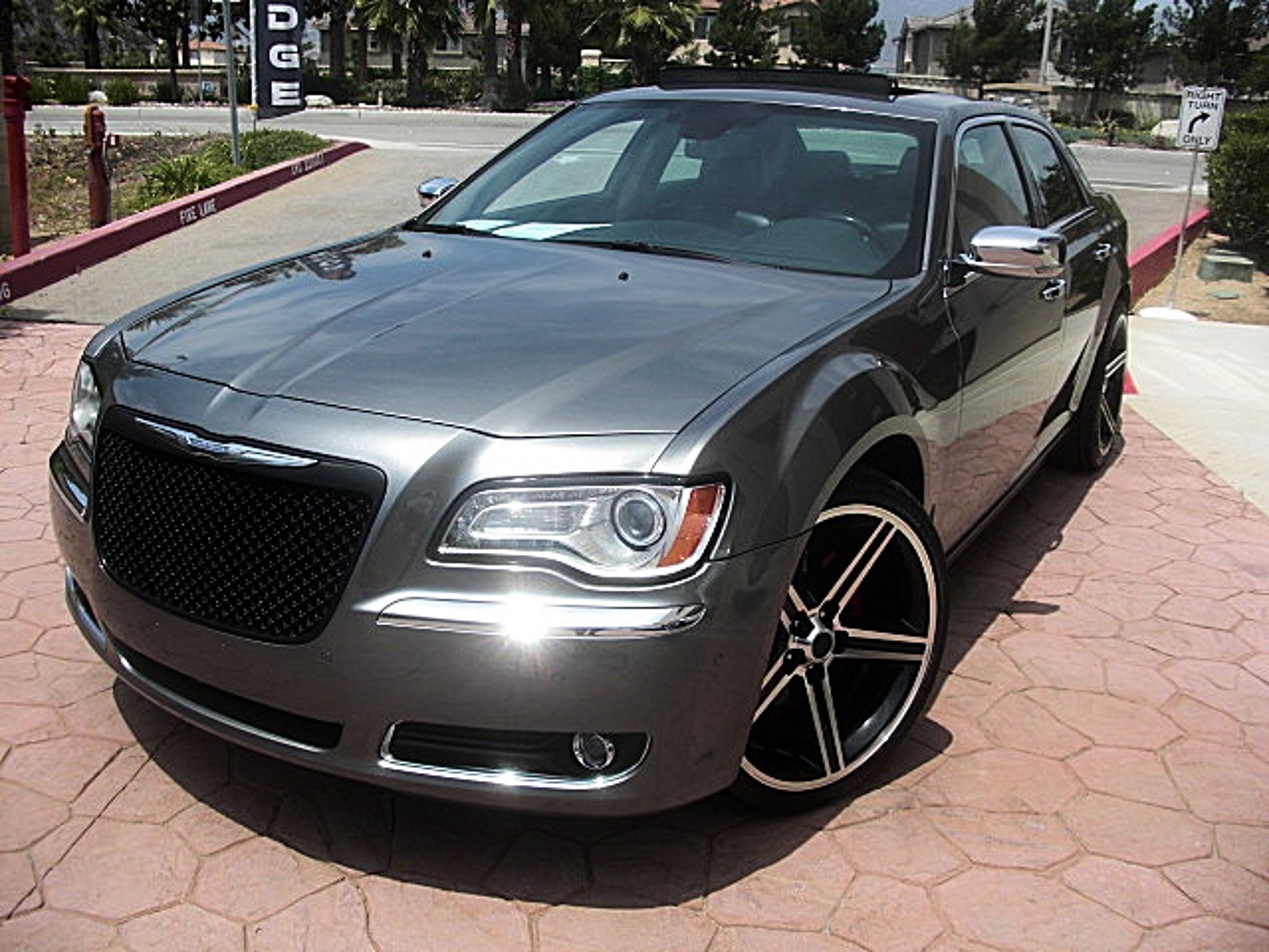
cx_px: 634
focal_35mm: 36
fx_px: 1320
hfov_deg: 51.4
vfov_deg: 39.7
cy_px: 476
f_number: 7.9
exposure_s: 1/160
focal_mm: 6.3
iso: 50
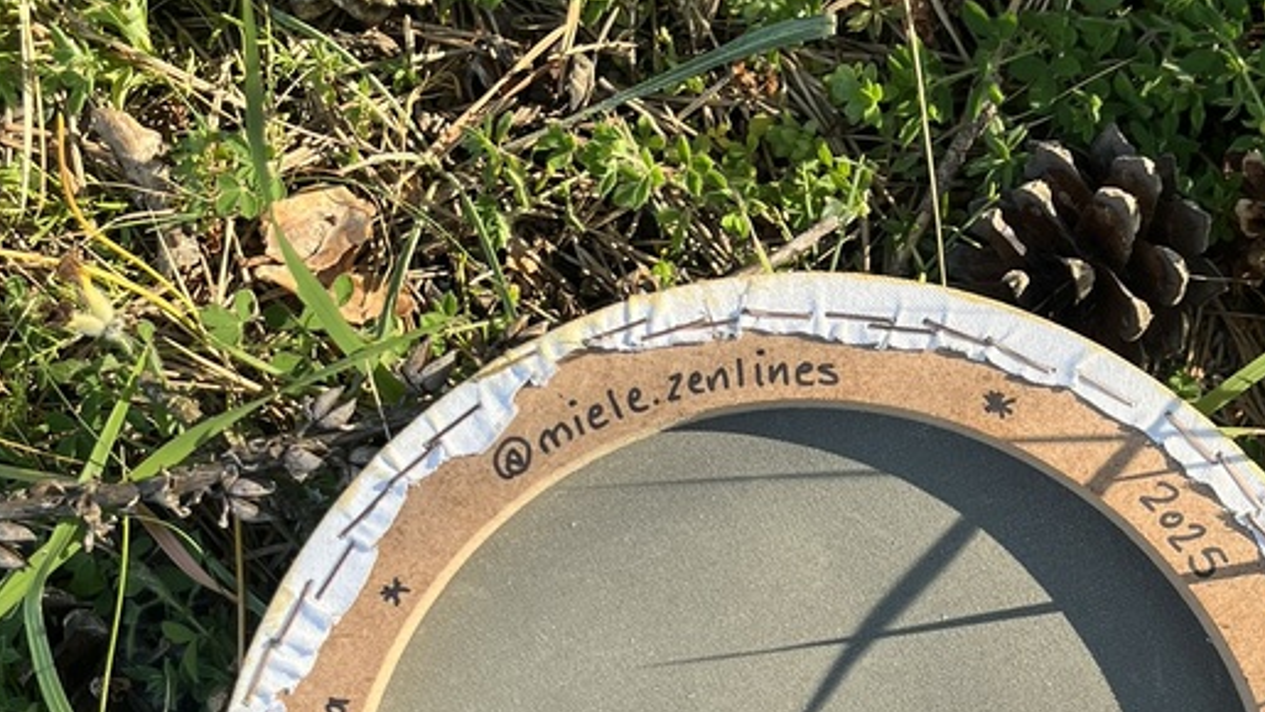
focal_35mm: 55
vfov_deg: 21.6
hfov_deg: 37.8
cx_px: 730
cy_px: 555
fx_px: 1845
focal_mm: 5.1
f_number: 1.6
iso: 50
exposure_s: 1/394
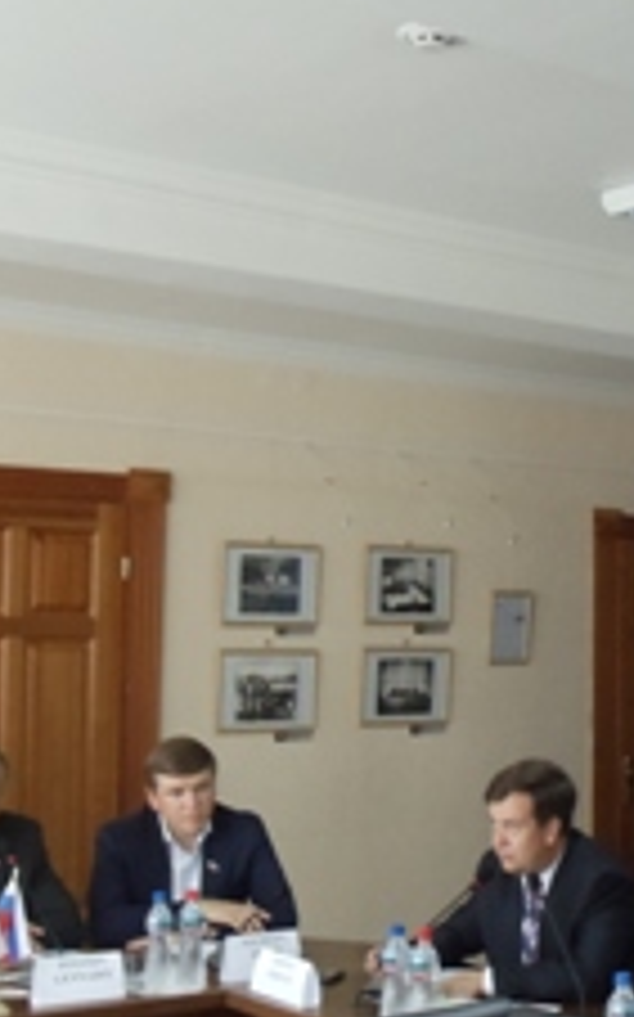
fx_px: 2436
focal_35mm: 88
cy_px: 522
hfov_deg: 14.8
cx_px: 492
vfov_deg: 23.6
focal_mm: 6
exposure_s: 1/30
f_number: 3.5
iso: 400
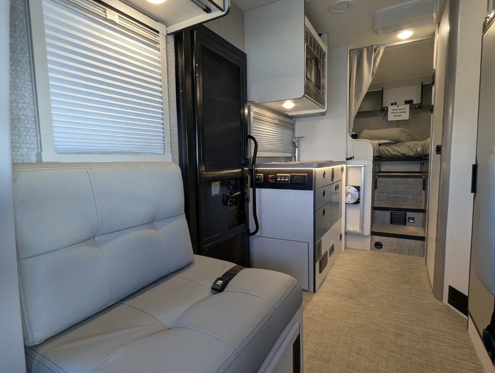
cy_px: 184
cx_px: 250
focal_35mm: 18
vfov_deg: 71.7
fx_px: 258
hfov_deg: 87.7
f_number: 2.2
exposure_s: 1/95.2
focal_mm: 2.35
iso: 162
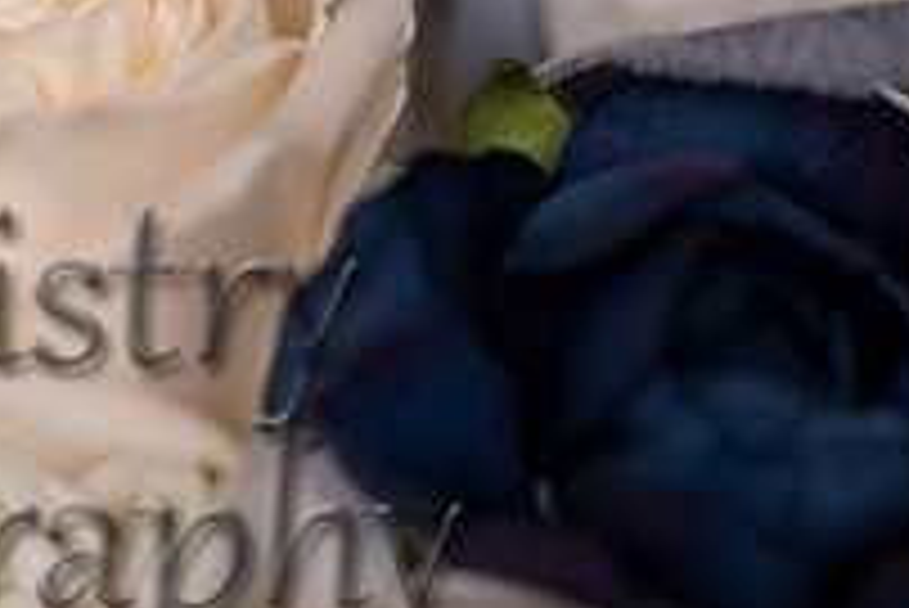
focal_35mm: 129
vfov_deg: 10.6
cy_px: -7
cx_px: -99
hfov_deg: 15.4
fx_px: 3259
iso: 200
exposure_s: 1/320
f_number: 1.8
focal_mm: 45
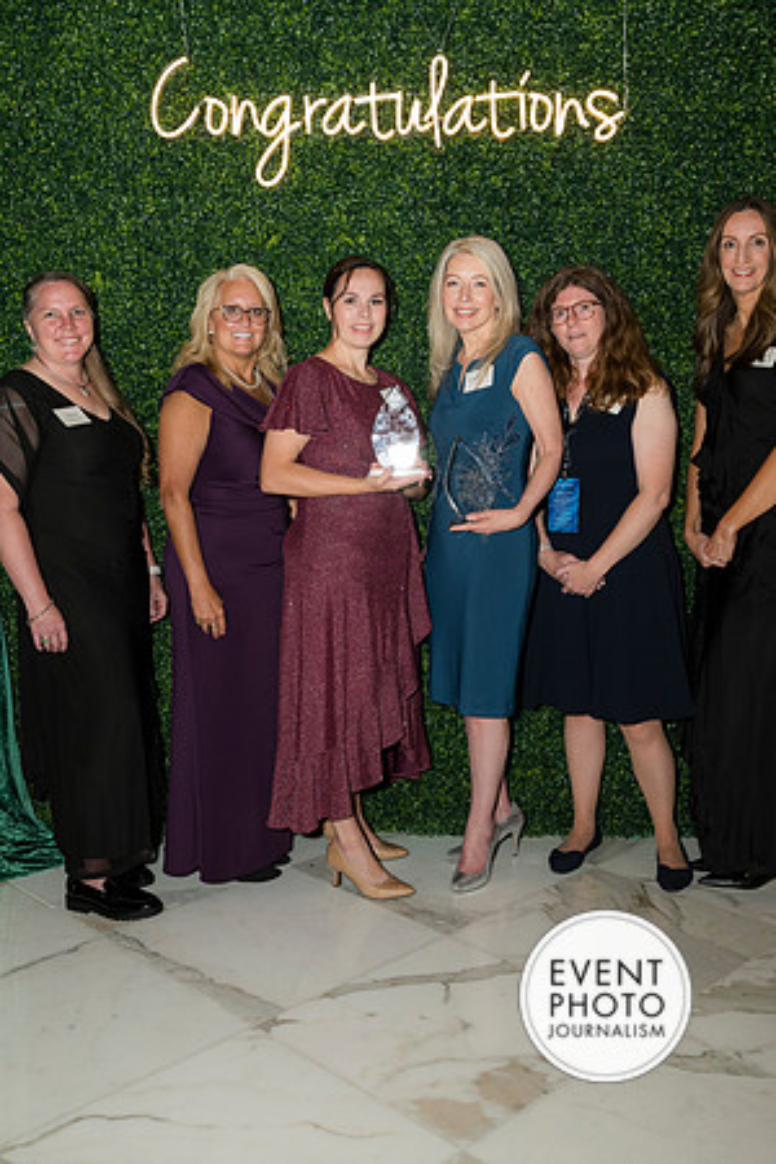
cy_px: 582
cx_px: 388
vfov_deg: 50.7
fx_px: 1229
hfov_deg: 35.1
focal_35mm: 38
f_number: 5
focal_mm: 38
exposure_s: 1/160
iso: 800
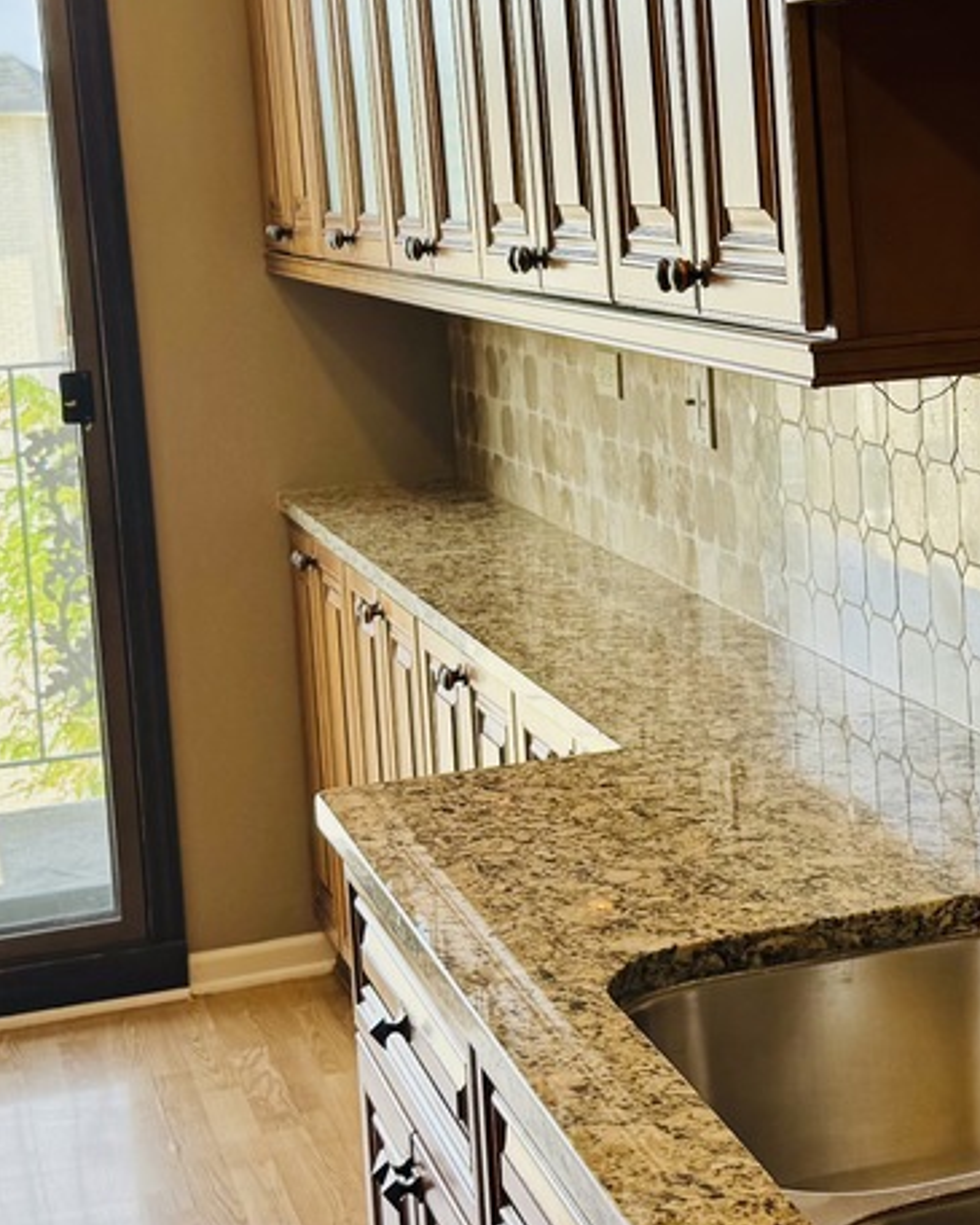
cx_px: 956
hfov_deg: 20.1
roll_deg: +2.8
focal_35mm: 74
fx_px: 2682
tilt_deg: -7.8
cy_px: 406
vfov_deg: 25.6
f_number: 1.78
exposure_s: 1/157
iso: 64
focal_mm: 6.76
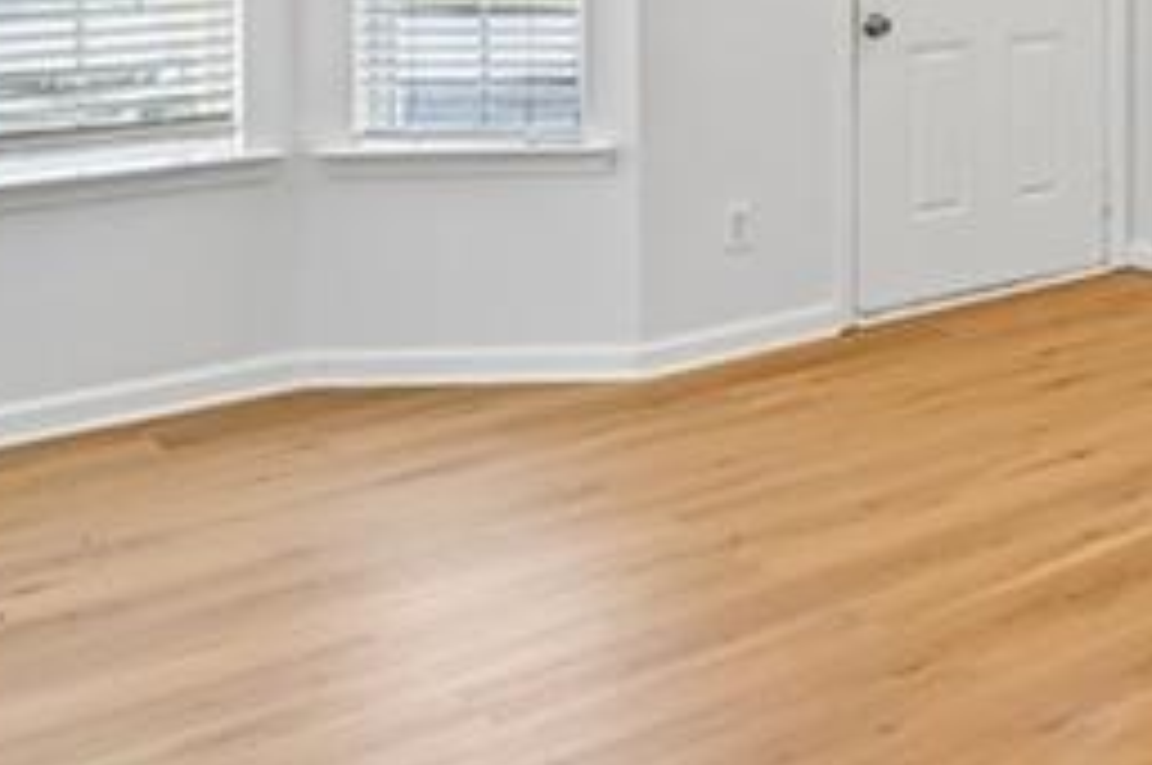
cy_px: -142
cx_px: 1516
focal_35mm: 56
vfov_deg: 22.3
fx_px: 1790
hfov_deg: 28.8
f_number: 7.1
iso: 200
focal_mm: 14
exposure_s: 1/15
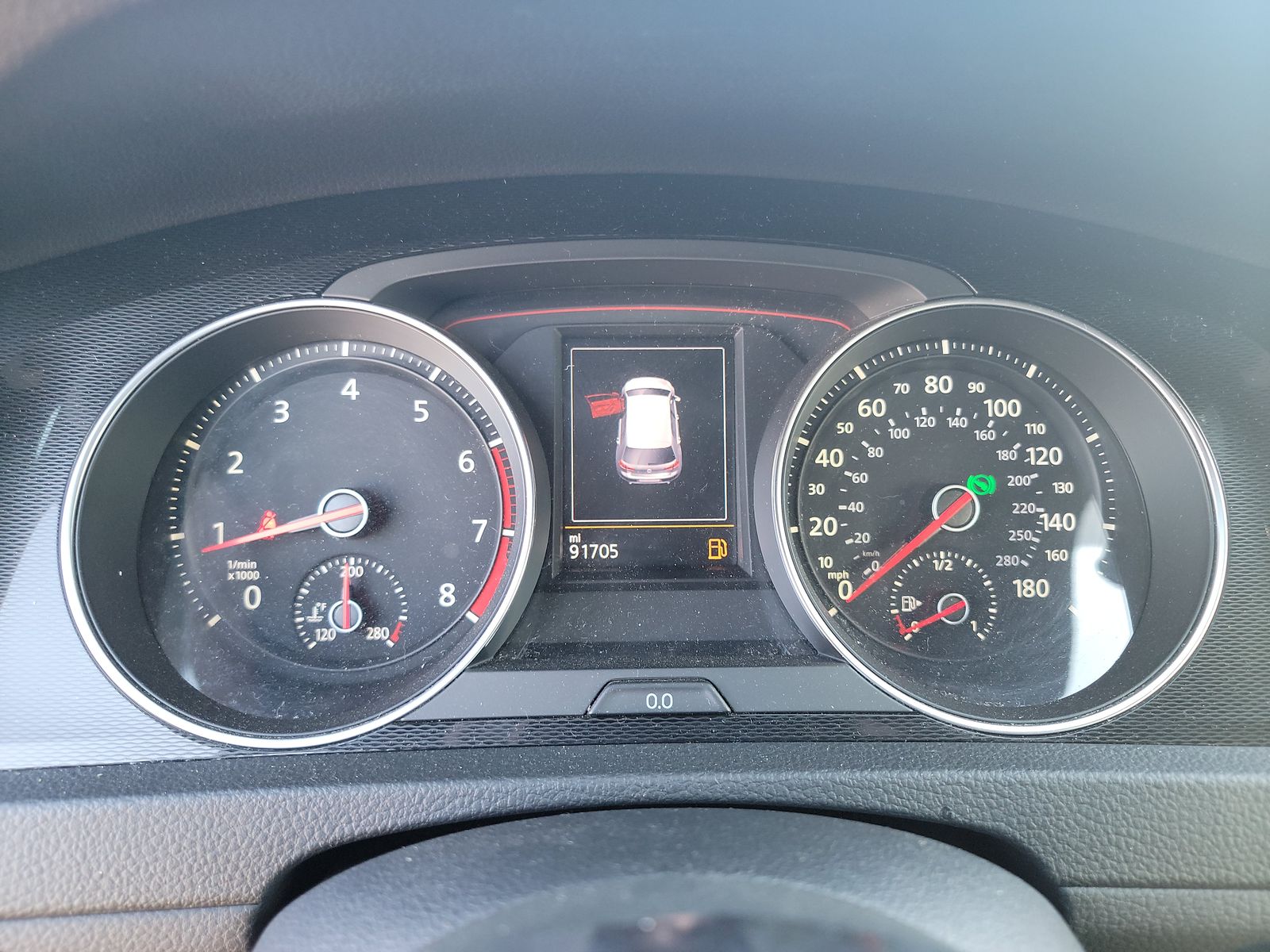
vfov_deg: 56.8
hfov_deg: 71.6
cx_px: 635
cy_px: 476
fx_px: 881
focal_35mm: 24
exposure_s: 1/59
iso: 412
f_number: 1.8
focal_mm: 6.7
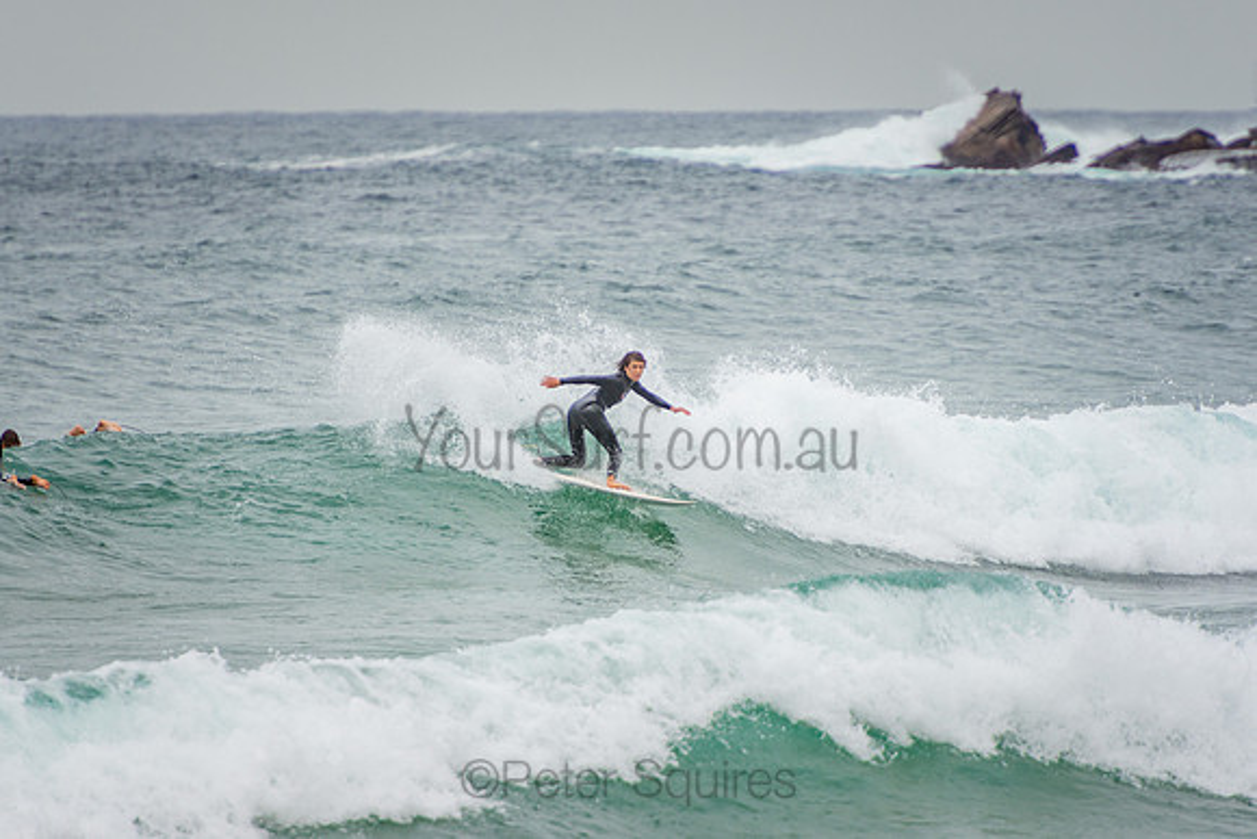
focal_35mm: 598
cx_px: 628
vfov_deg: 2.3
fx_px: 20869
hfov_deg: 3.4
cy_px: 420
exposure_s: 1/1600
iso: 250
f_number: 5.6
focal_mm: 390
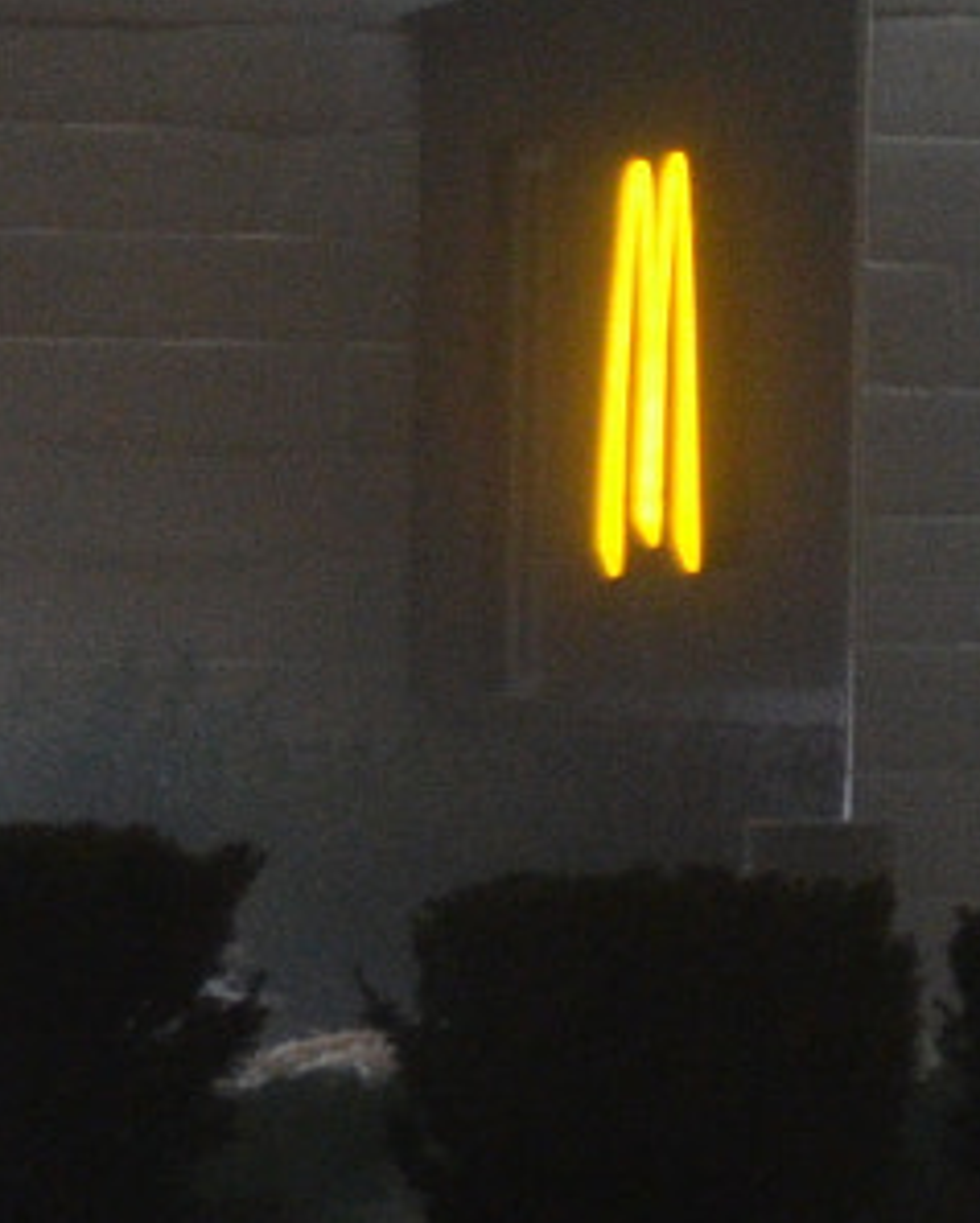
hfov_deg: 4.5
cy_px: -358
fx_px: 11916
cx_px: 3319
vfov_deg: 5.8
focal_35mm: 329
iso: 900
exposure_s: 1/30
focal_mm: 34
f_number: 5
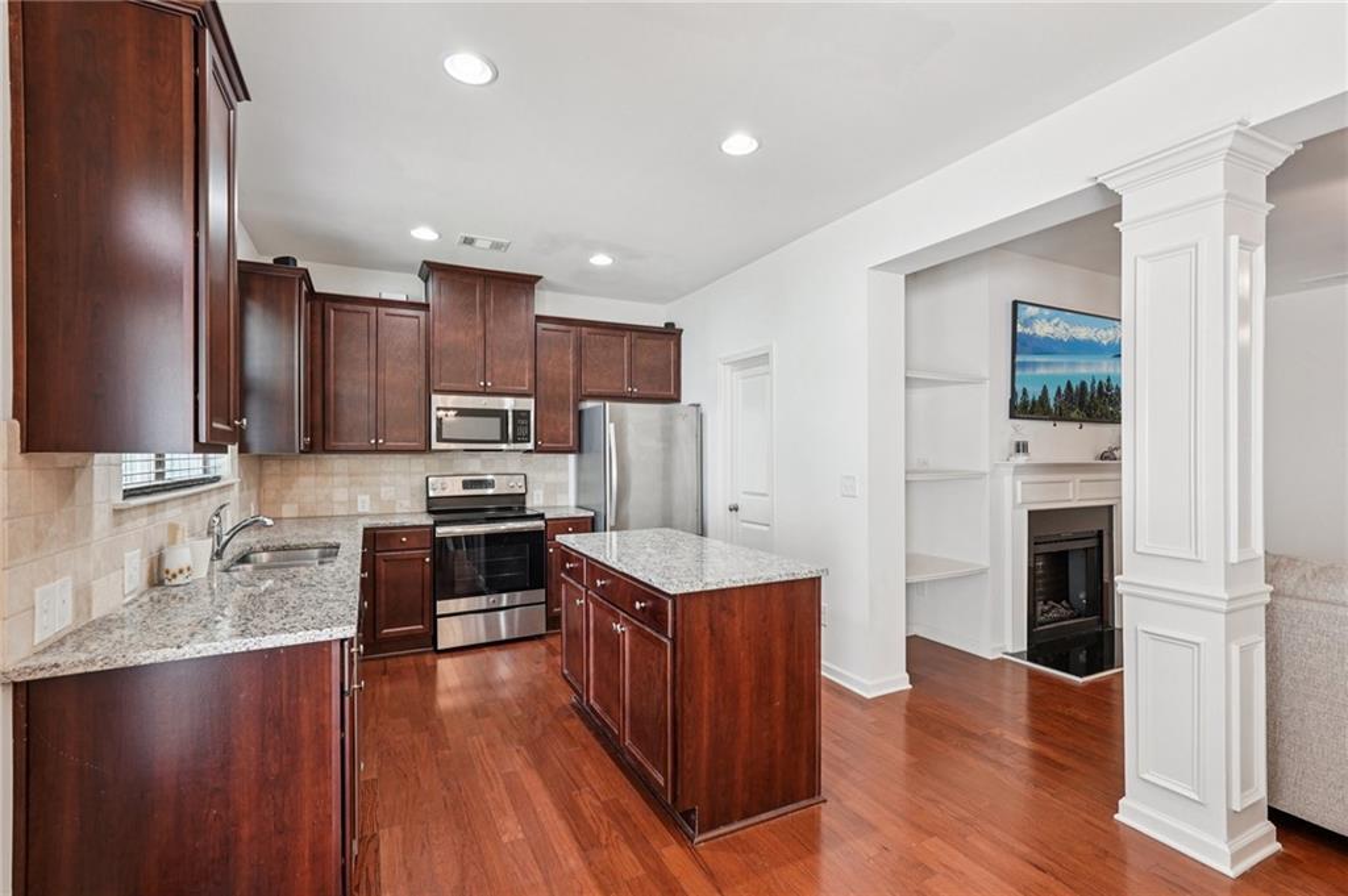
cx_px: 674
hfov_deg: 96.8
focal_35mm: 16
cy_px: 448
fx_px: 599
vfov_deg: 73.7
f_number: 8
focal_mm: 16
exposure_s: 1/20
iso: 800
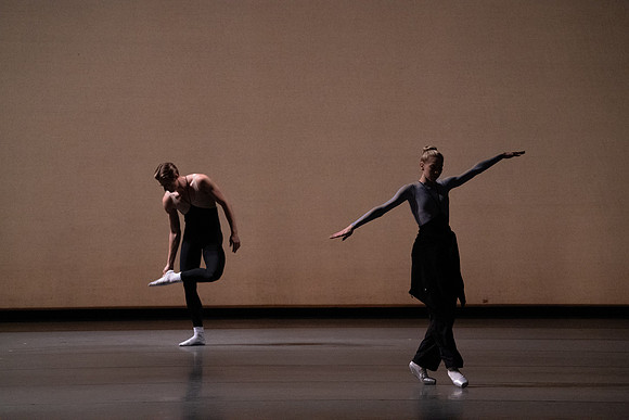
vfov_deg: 7.0
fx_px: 3443
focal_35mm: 197
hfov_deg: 10.4
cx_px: 314
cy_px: 210
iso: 12800
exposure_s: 1/500
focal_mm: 197
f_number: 6.3
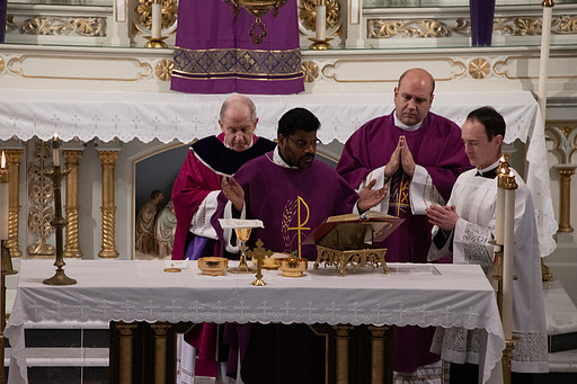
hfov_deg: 6.1
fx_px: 5447
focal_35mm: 340
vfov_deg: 4.0
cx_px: 256
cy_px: 213
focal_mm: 300
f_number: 9
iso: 4000
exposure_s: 1/100
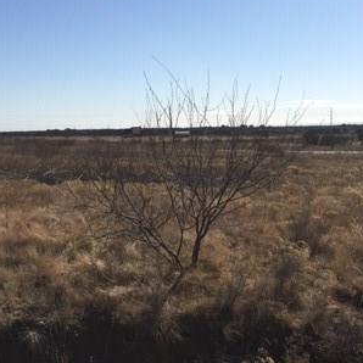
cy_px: 217
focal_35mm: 55
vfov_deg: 31.0
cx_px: 191
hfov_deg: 31.1
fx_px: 653
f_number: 2.2
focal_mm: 4.15
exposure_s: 1/2747
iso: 25
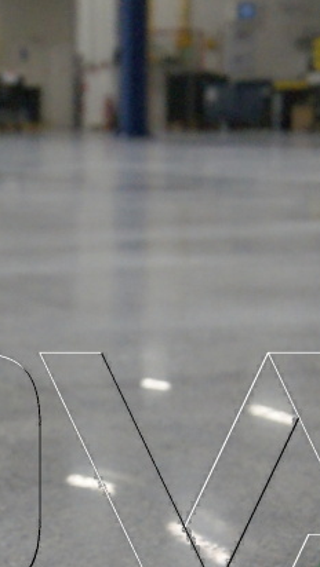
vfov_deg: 19.2
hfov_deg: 10.9
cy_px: 473
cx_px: -46
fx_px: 1658
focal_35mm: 110
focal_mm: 24
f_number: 4
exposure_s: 1/125
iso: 1600
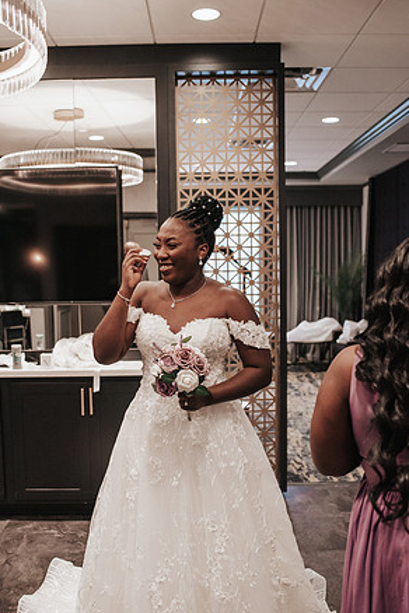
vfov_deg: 53.1
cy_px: 312
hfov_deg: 36.9
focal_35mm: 36
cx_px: 202
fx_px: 613
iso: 1000
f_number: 3.2
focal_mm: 35
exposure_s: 1/640
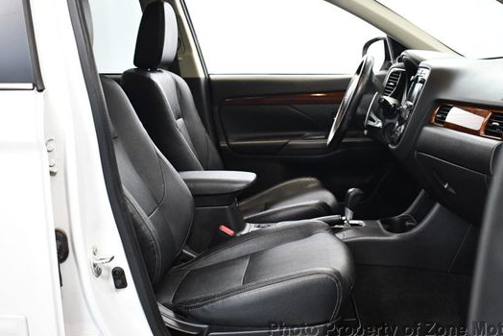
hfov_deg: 44.5
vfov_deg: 30.5
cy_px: 142
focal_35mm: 44
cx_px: 256
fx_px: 615
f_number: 3.5
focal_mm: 18
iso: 2800
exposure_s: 1/125
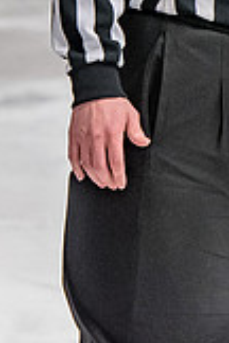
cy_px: -116
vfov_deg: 1.7
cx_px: 232
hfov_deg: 1.2
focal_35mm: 1190
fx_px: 11354
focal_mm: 165
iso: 1600
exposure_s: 1/800
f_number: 3.2
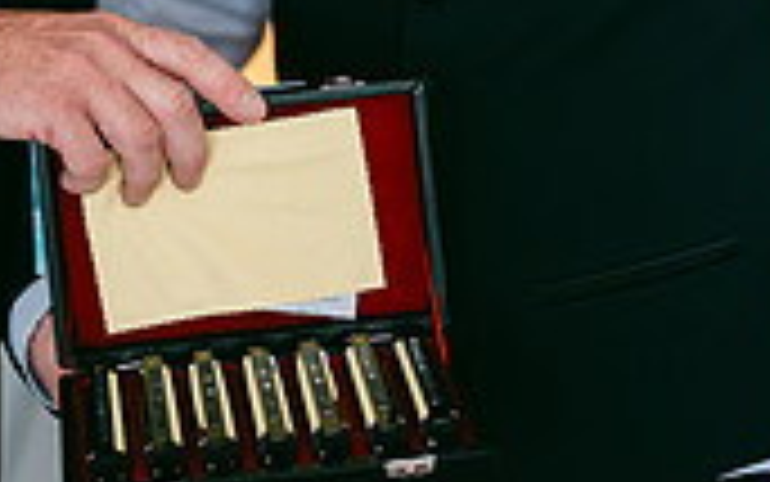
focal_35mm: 121
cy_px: -223
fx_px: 2540
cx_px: 99
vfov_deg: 10.5
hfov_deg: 17.0
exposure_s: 1/160
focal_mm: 35
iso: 400
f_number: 1.2
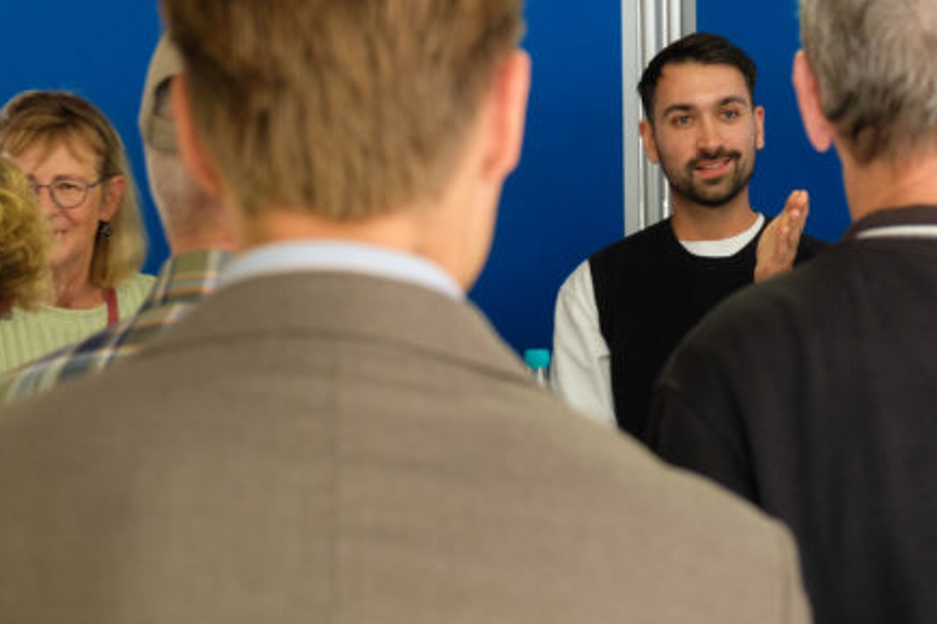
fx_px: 2342
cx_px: 610
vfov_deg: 15.2
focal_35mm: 90
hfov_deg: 22.5
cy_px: 237
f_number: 3.6
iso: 1000
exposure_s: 1/60
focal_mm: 34.3
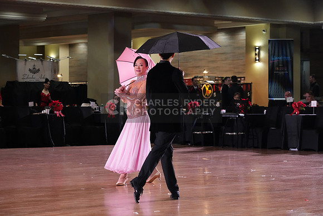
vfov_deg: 13.0
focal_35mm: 105
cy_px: 108
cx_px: 162
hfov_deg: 19.5
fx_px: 942
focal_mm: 105
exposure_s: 1/320
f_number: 5.6
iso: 5000
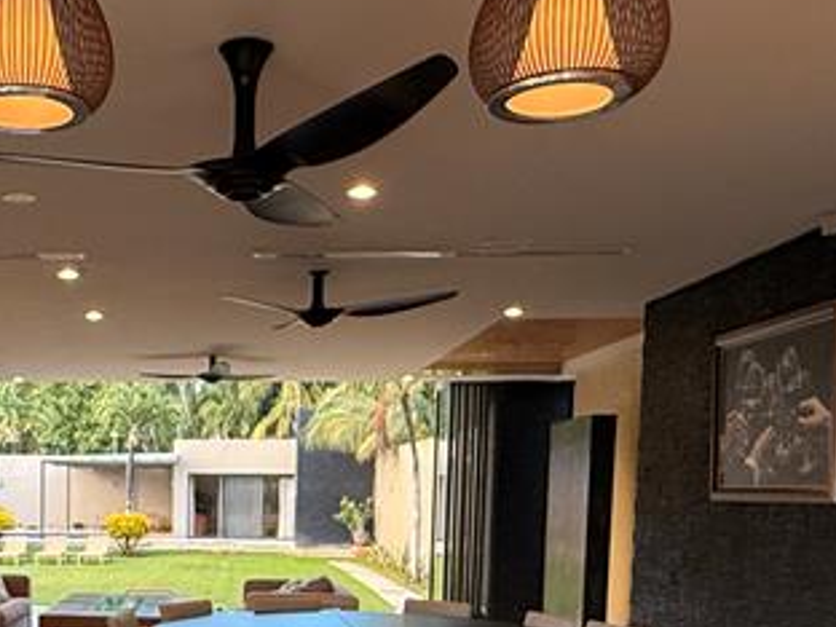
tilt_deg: -5.0
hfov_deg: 39.1
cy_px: 600
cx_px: 126
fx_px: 1111
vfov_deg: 29.8
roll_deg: -0.8
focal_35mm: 46
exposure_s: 1/120
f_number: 2.2
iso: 250
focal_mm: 2.22
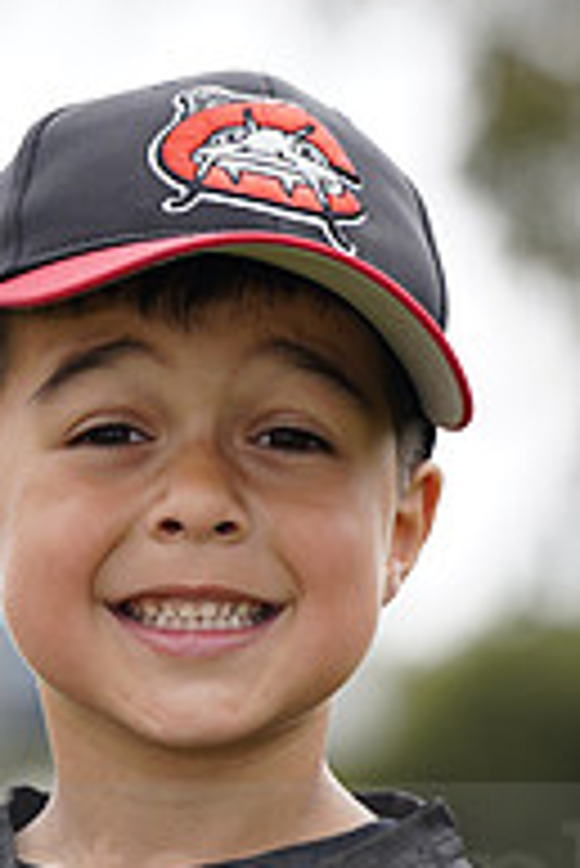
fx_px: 14087
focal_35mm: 584
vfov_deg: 3.5
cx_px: 137
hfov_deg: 2.4
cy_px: 846
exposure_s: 1/250
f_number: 5.6
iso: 100
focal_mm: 194
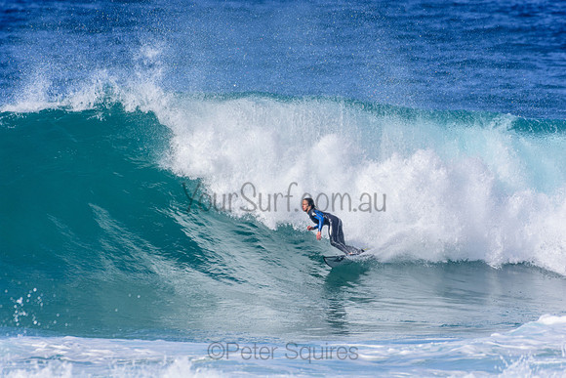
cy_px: 189
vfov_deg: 1.8
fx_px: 11794
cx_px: 283
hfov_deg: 2.7
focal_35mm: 750
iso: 220
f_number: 5.6
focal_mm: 500
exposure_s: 1/2000
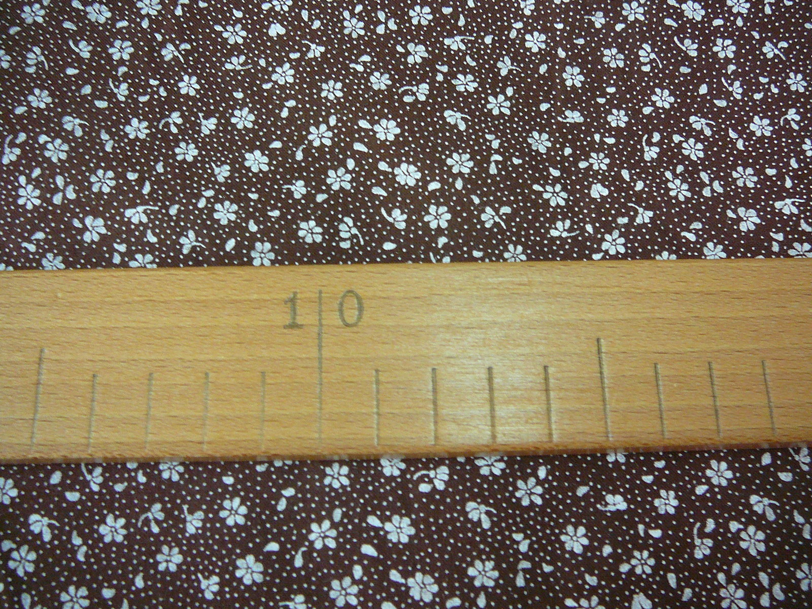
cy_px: 304
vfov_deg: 40.7
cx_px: 406
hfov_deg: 52.6
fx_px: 821
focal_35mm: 35
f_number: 2.8
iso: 200
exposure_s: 1/20
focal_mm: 5.2
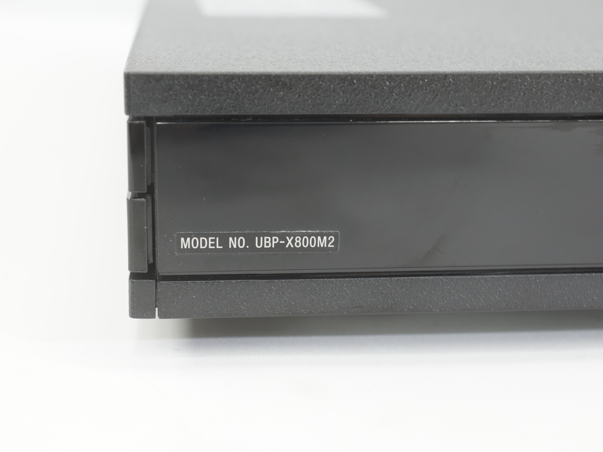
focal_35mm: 74
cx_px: 279
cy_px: 225
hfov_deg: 26.5
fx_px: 1281
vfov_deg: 20.0
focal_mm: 45
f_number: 6.3
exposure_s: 1/8
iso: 100
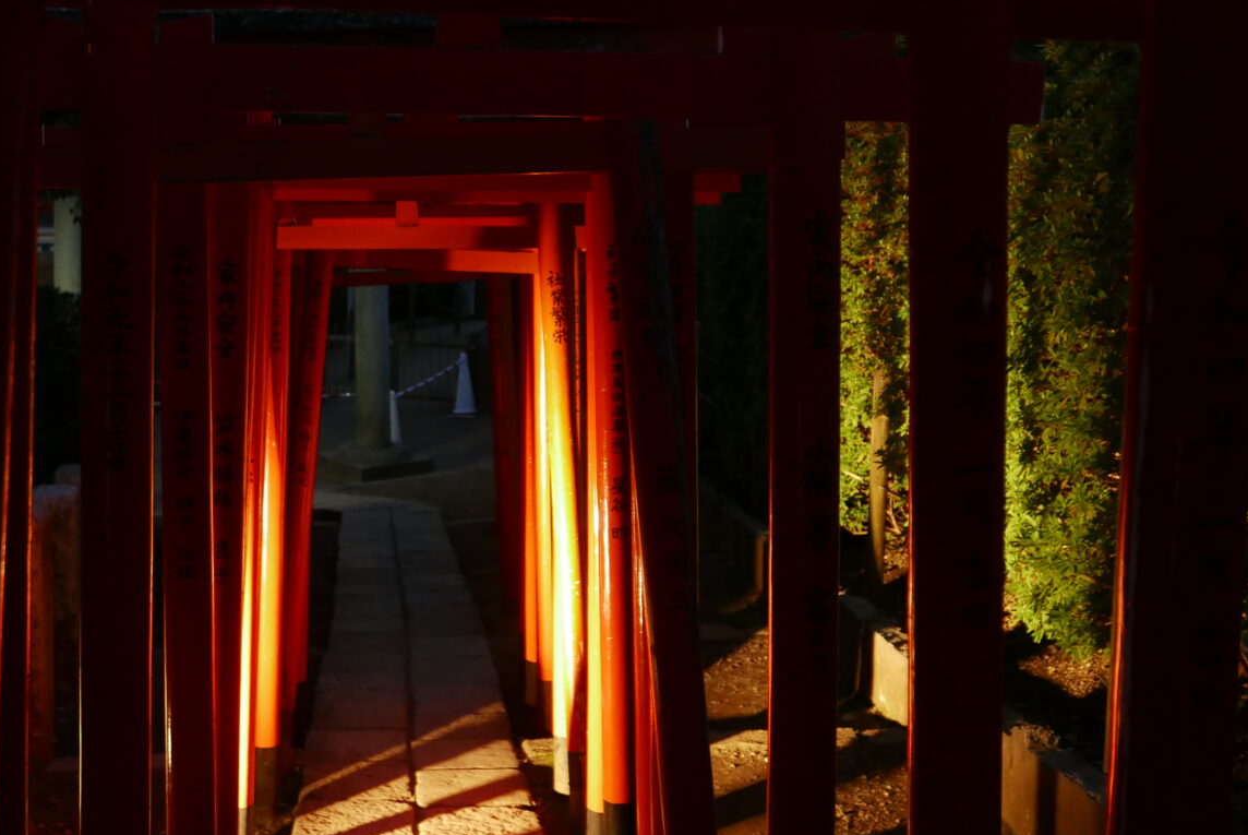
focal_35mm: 47
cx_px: 465
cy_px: 368
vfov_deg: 28.7
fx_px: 1631
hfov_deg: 41.6
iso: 1600
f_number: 2.3
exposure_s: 1/40
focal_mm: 15.9
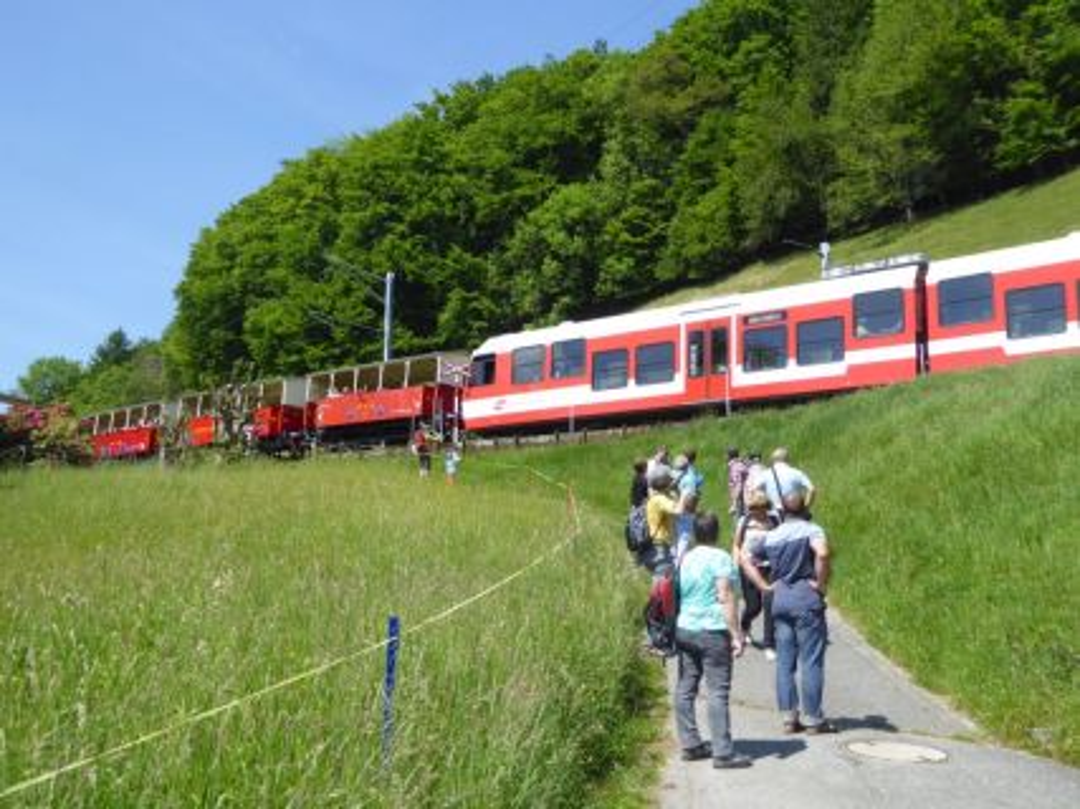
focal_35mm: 35
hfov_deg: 52.6
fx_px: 1092
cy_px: 404
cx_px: 540
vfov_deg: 40.7
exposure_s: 1/500
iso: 100
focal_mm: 6.3
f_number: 3.7
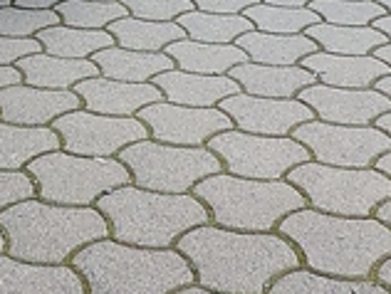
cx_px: -32
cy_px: -266
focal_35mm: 100
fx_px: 1131
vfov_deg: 13.1
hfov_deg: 18.9
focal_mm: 4.3
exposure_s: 1/80
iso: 80
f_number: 3
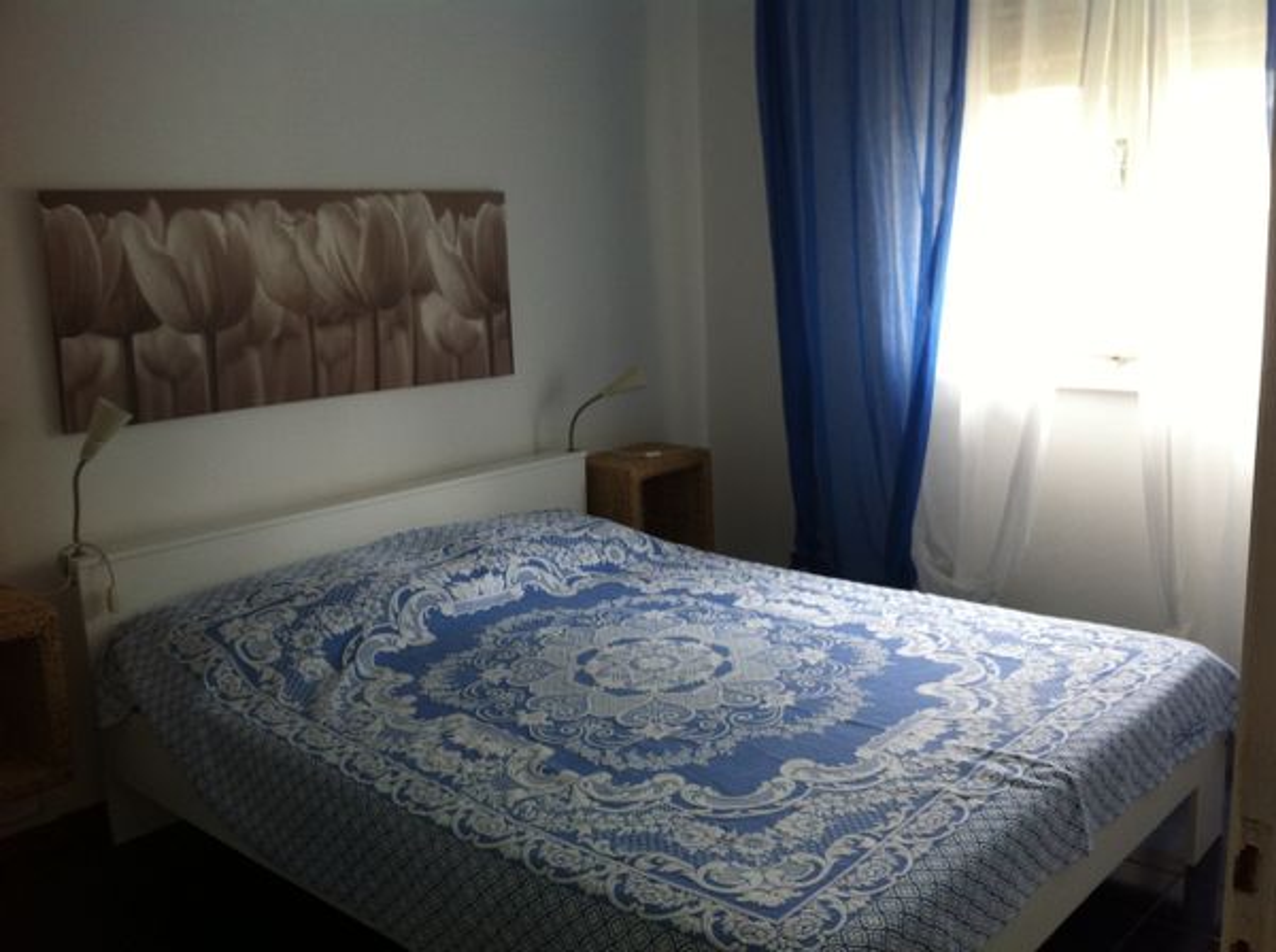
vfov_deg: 40.6
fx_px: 1288
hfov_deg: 52.7
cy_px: 476
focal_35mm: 35
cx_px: 638
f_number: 2.8
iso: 100
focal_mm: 3.85
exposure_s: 1/15
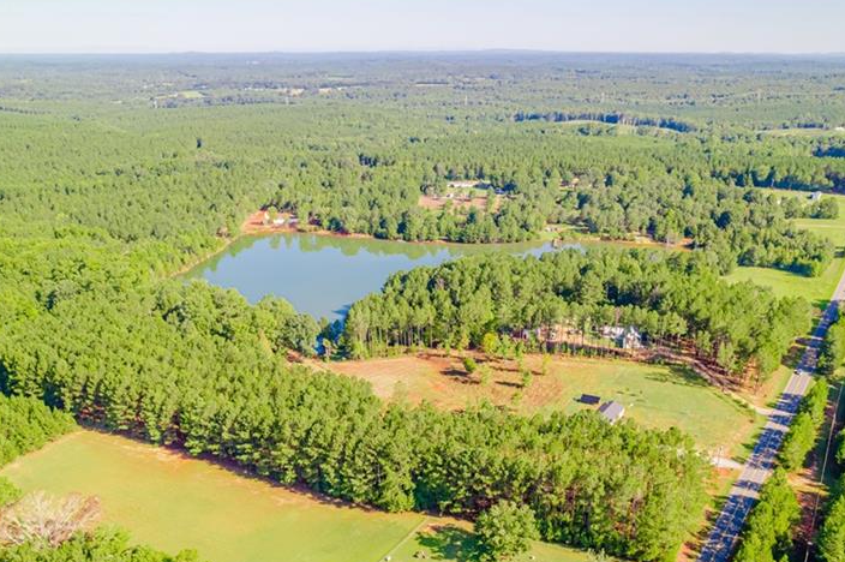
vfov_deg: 40.3
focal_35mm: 32
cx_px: 466
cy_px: 392
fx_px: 750
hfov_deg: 58.6
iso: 100
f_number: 2.8
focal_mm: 8.38
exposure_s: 1/60
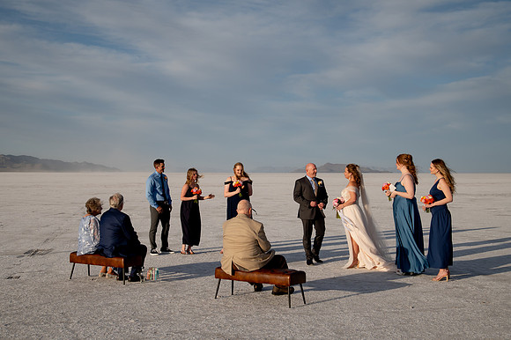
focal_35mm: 52
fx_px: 737
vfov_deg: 26.0
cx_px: 249
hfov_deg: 38.2
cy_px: 176
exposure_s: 1/800
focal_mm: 50
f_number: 8
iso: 200
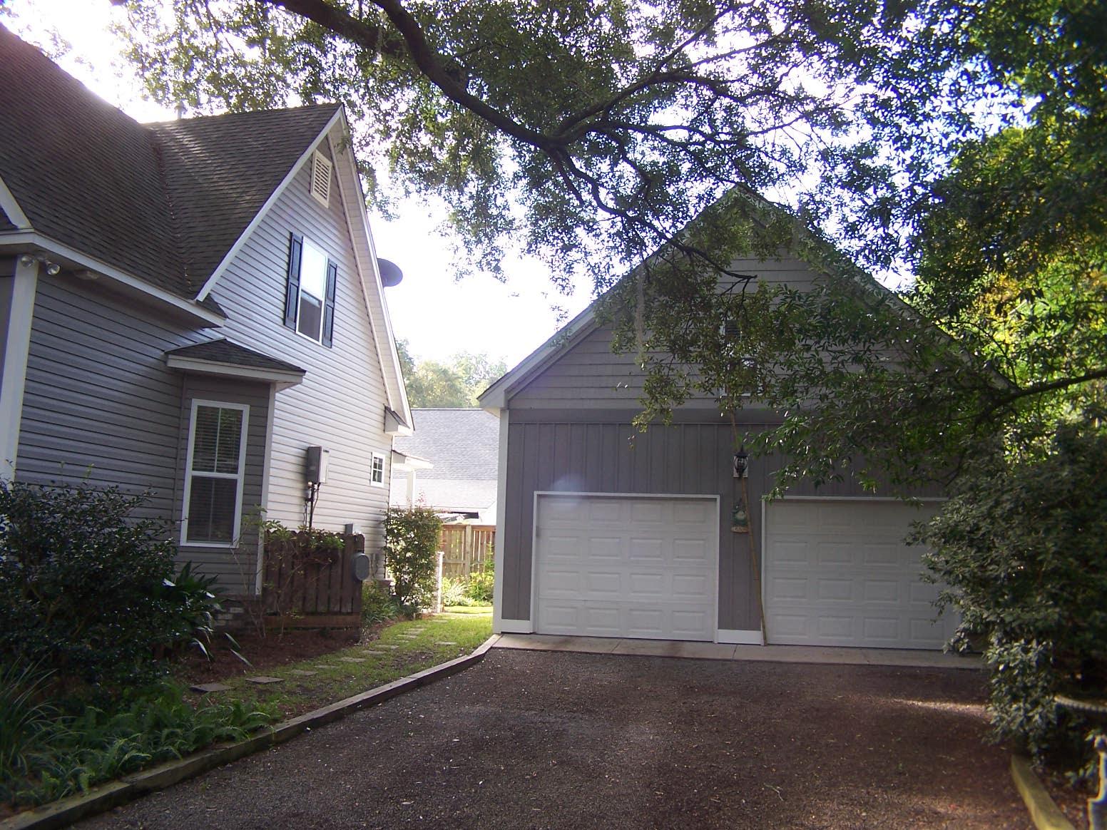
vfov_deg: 37.7
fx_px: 1215
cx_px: 554
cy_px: 415
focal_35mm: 38
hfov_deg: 49.0
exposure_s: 1/60
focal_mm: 6.3
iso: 80
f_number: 2.8
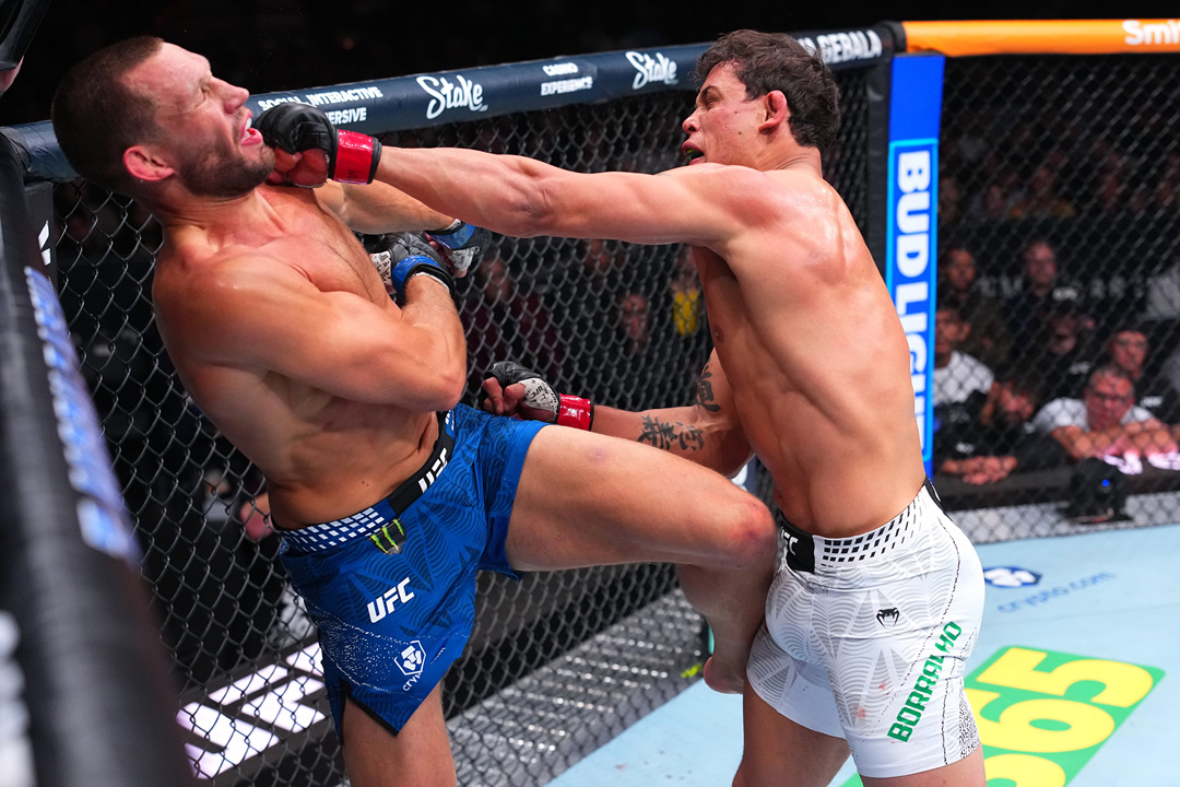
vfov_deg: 24.6
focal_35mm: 55
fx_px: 1803
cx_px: 590
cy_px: 394
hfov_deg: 36.2
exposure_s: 1/1600
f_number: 2.8
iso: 3200
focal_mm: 55
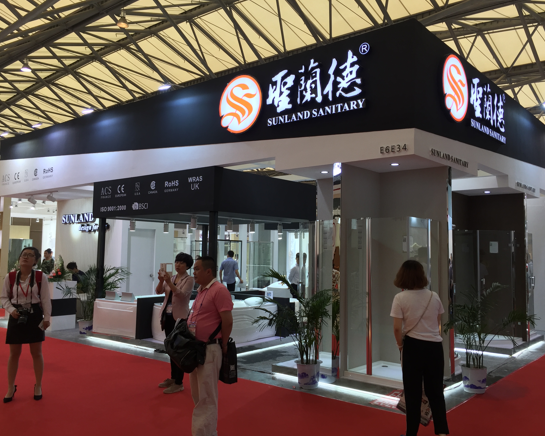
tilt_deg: +3.6
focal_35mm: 31
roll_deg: -1.3
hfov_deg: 57.2
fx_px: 500
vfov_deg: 47.1
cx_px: 286
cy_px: 215
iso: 40
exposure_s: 1/50
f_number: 2.2
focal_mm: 4.15
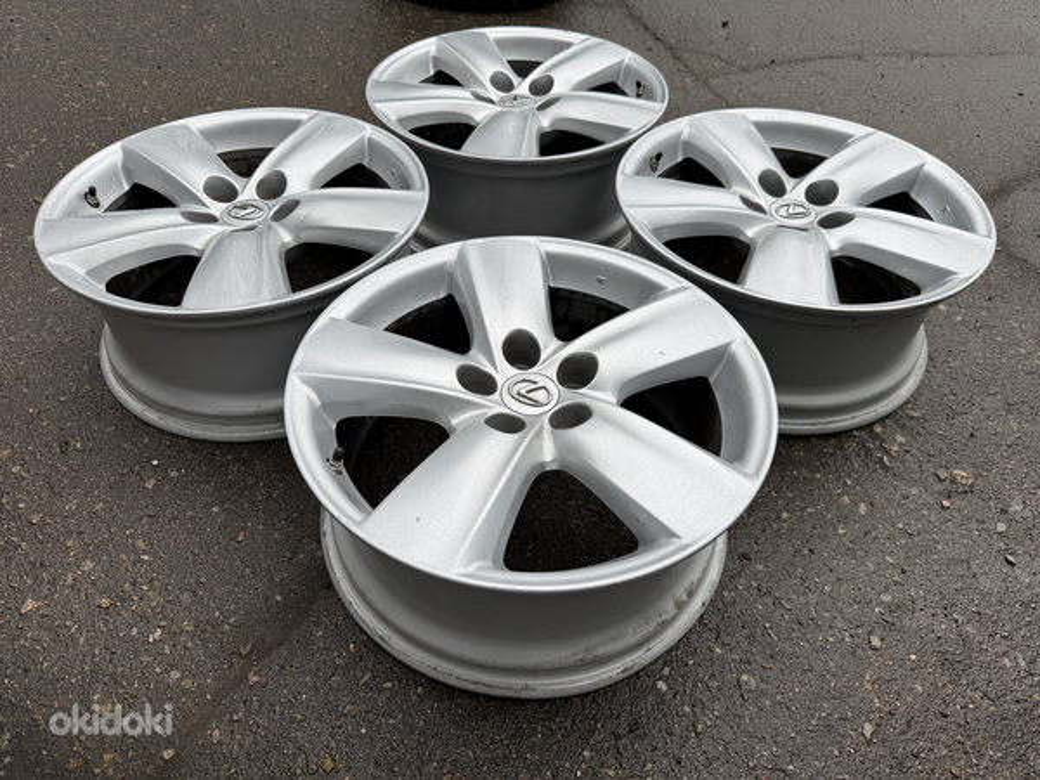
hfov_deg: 71.6
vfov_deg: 56.8
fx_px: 721
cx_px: 520
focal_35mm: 24
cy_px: 390
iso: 80
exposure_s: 1/340
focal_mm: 6.76
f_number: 1.78
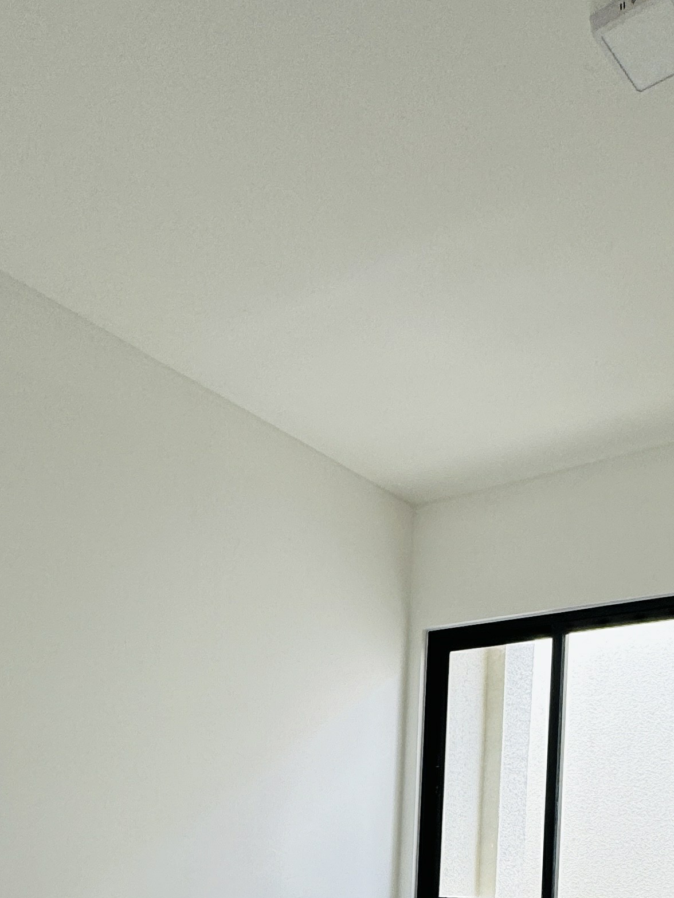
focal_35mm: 36
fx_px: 935
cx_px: 564
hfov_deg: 37.8
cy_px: 896
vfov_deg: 43.9
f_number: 2.2
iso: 80
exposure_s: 1/99
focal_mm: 2.22
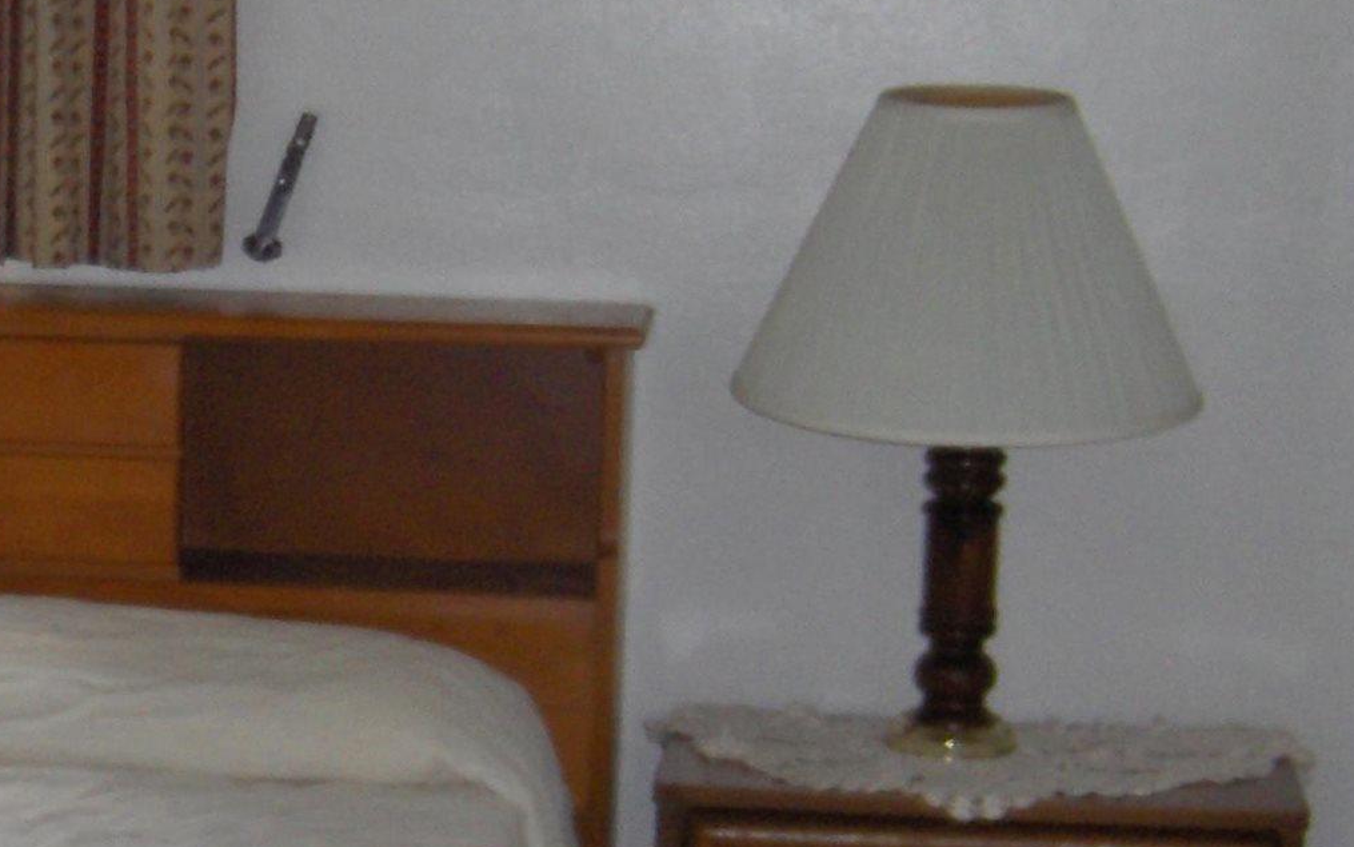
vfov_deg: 11.7
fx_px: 4134
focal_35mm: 112
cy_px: 567
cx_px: -87
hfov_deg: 18.0
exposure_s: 1/60
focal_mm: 7.5
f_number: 2.8
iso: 100
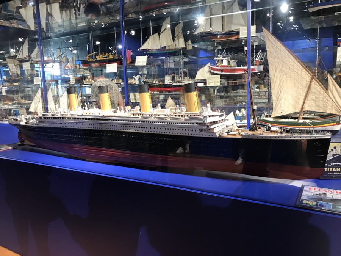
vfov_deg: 49.7
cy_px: 128
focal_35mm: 28
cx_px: 170
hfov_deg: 63.4
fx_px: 276
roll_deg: +2.8
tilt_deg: -8.4
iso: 40
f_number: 1.8
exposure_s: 1/17
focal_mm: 3.99
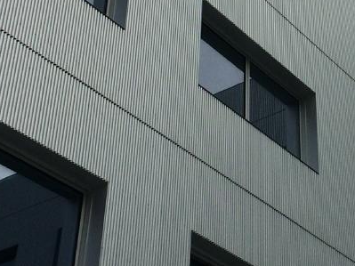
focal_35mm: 93
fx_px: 953
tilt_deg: +37.0
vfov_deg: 15.7
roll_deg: +2.4
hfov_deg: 20.7
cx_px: 317
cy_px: 34
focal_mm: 4.15
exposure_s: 1/3425
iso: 32
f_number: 2.2
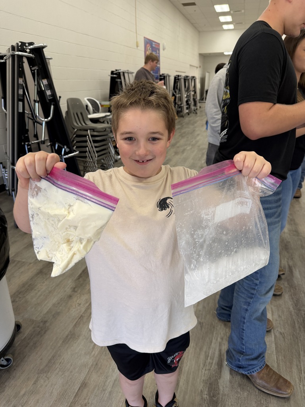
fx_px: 282
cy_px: 204
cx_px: 152
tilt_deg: -22.3
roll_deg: +1.8
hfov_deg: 56.8
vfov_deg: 71.6
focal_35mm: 24
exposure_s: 1/120
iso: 160
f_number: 1.78
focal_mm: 6.76
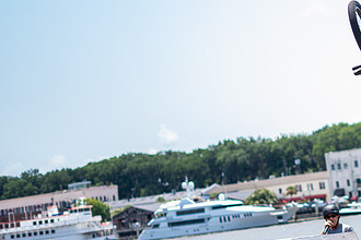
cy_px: 102
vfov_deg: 12.1
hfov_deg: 17.5
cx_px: 396
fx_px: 1133
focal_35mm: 113
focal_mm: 50
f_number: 1.8
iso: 64
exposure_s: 1/2000
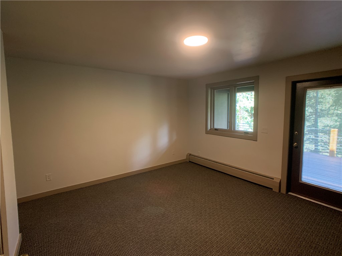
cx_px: 171
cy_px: 128
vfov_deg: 53.1
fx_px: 257
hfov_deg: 67.3
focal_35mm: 26
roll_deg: -1.4
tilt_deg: -5.2
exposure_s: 1/60
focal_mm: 4.25
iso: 125
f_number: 1.8
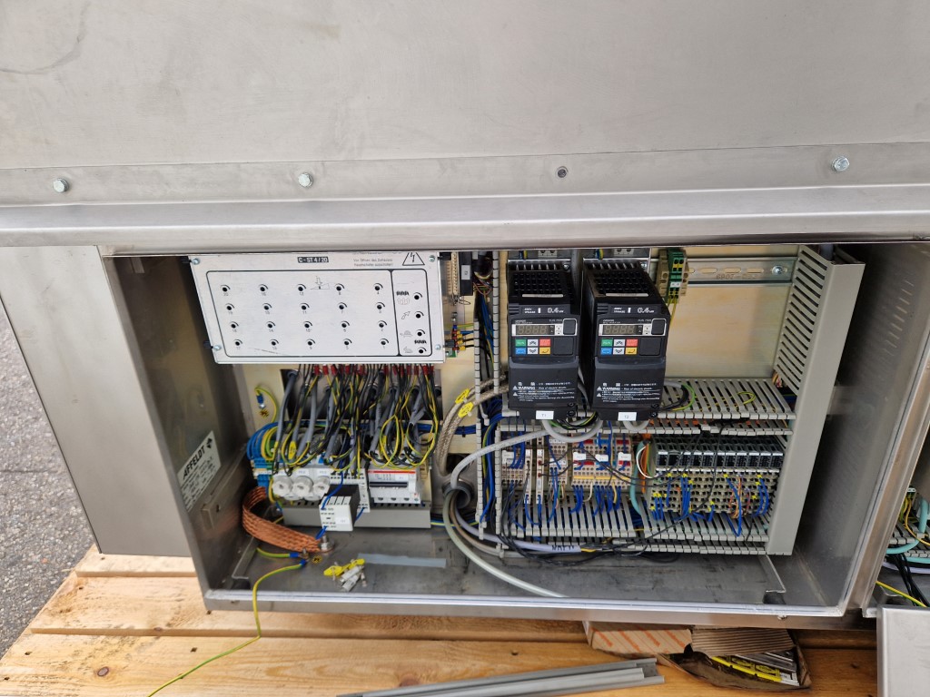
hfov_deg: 73.9
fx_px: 618
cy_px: 348
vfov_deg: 58.9
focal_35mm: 23
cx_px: 465
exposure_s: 1/354
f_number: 1.8
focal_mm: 5.4
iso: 50
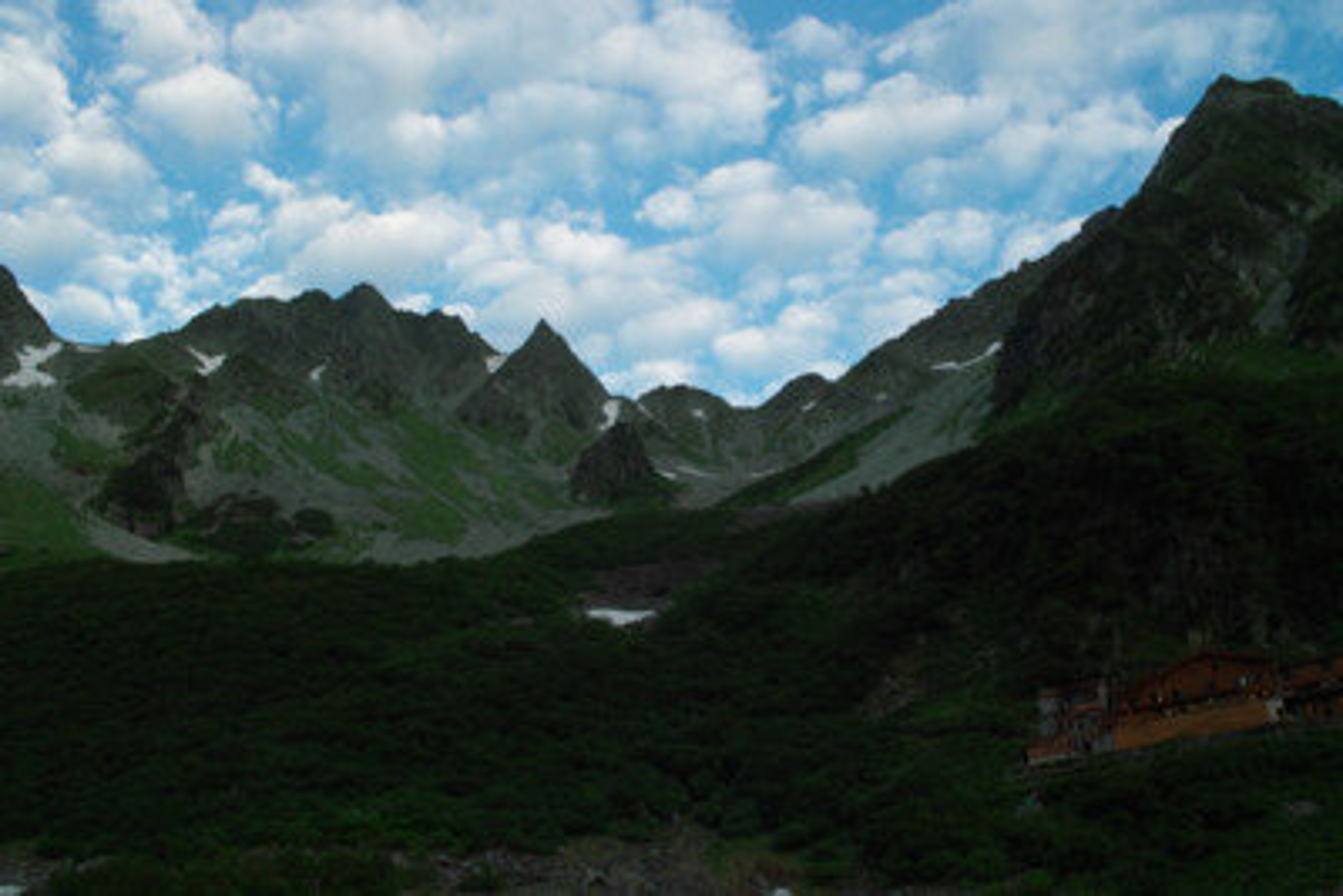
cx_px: 672
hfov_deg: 47.4
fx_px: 1530
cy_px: 448
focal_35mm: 41
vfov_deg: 32.7
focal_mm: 24.2
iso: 100
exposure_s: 1/40
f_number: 9
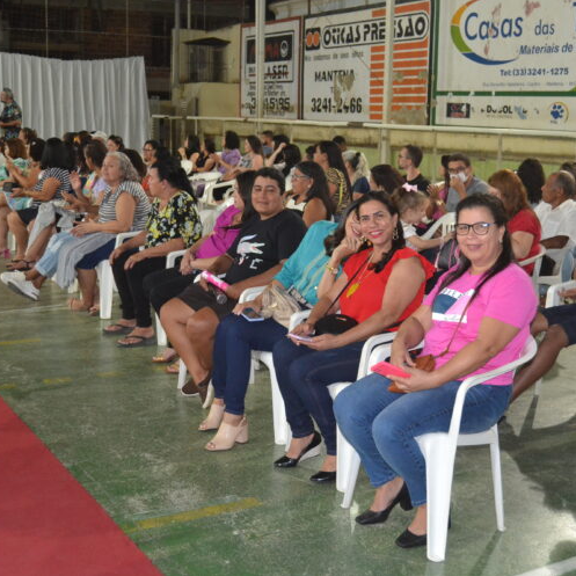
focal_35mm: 50
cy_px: 289
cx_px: 308
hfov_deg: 34.0
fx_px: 941
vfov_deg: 34.0
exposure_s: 1/60
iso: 2000
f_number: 4
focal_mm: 26
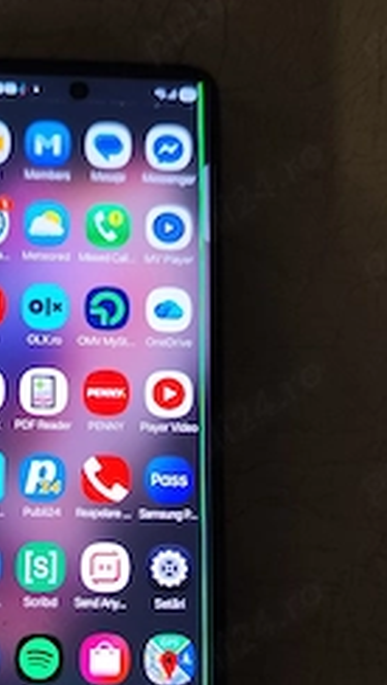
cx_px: 70
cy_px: 463
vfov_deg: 48.4
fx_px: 745
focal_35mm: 41
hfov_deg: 28.4
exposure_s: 1/25
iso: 400
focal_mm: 6.14
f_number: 1.65
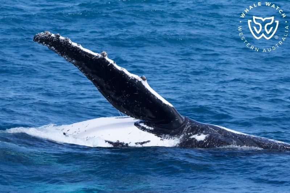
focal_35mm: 329
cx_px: 145
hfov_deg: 6.3
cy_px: 96
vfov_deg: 4.2
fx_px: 2650
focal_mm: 329
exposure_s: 1/3200
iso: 1600
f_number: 8
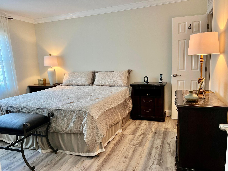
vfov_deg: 53.1
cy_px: 86
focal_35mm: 26
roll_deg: +2.7
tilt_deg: -10.0
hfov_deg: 67.3
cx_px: 114
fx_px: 171
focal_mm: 5.7
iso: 125
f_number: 1.5
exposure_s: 1/60
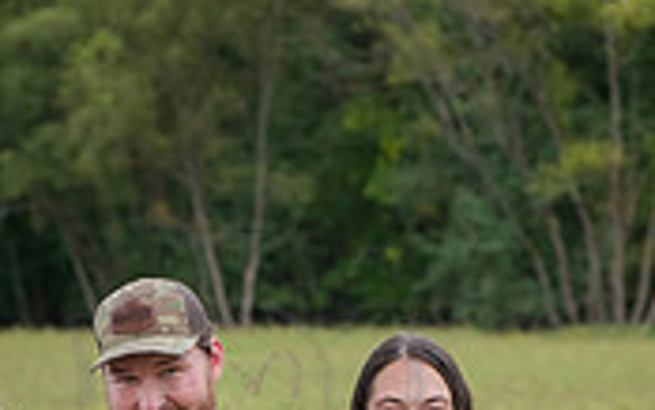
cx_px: 260
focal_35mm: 211
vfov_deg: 6.1
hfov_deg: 9.9
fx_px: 3769
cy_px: 733
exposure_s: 1/400
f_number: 5
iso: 400
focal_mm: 80
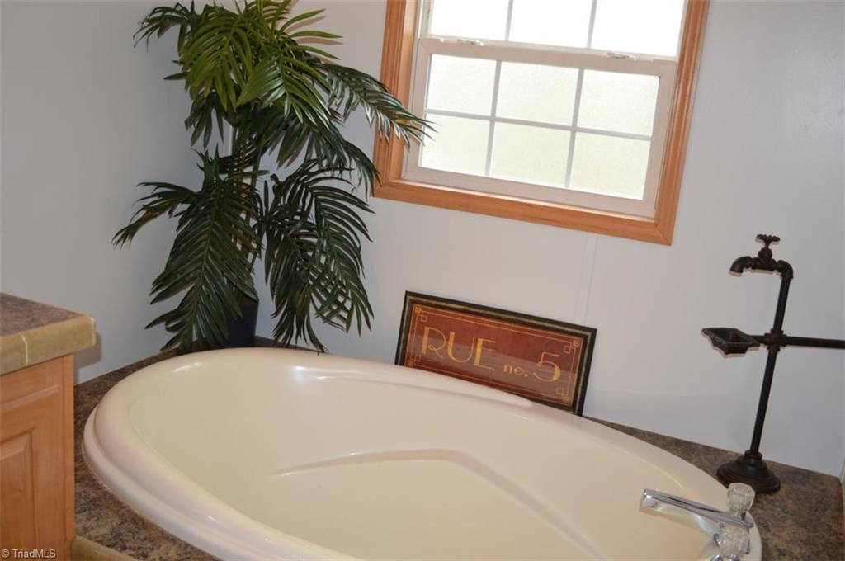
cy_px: 280
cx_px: 422
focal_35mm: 38
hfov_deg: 51.3
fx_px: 879
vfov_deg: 35.4
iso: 400
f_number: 4
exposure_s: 1/80
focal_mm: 25
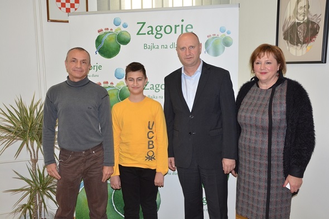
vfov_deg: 36.9
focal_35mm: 36
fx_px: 329
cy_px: 110
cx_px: 164
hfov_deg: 53.1
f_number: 10
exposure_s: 1/60
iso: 800
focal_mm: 24
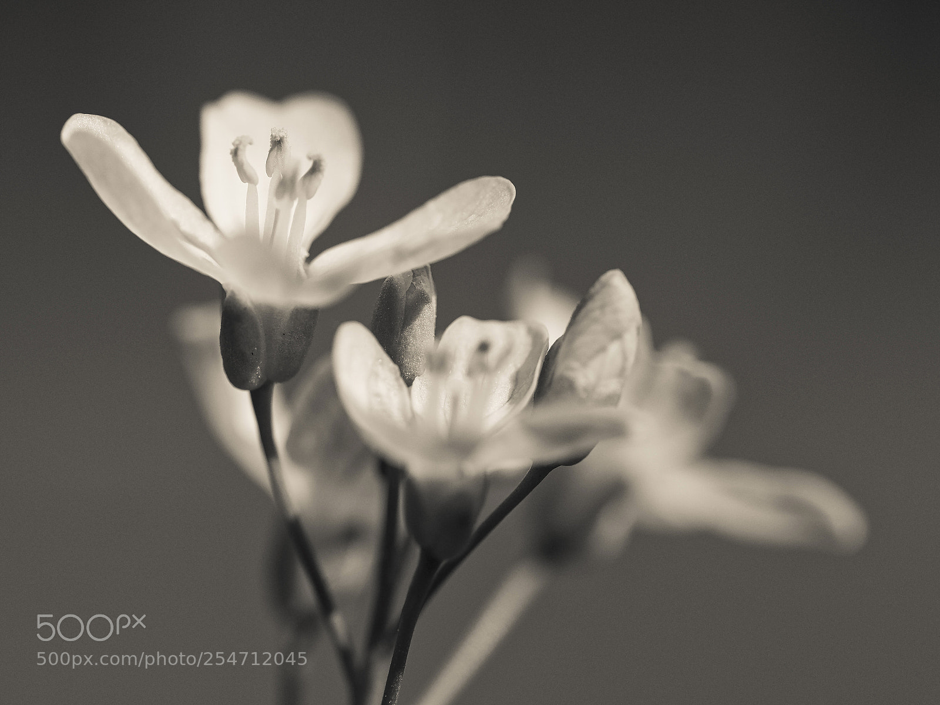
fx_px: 3259
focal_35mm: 120
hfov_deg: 16.4
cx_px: 470
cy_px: 352
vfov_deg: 12.3
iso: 200
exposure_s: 1/3200
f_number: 2.8
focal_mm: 60
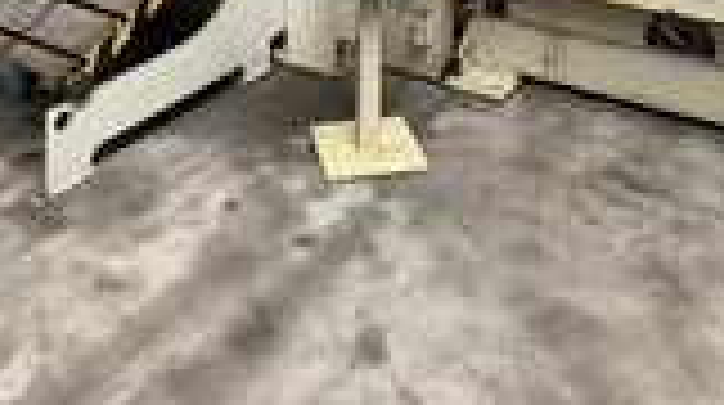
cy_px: -252
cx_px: 355
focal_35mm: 38
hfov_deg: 52.8
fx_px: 728
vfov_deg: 23.0
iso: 500
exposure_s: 1/50
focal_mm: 2.22
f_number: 2.2
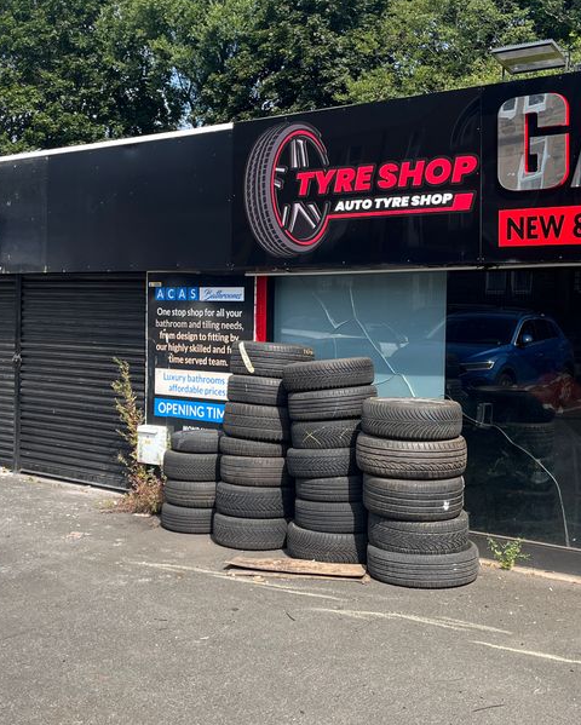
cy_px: 320
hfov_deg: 32.1
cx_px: 248
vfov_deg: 39.5
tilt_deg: -0.8
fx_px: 1009
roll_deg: -0.8
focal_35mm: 47
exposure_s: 1/1721
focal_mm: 5.1
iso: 50
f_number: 1.6
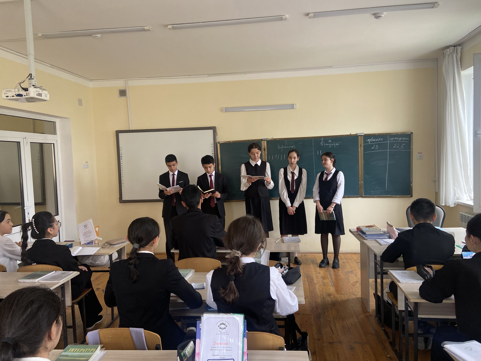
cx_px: 240
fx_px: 361
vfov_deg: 53.1
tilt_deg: -3.0
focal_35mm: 26
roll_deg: +2.4
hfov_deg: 67.3
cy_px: 180
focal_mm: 4.25
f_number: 1.8
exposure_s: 1/121
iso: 125
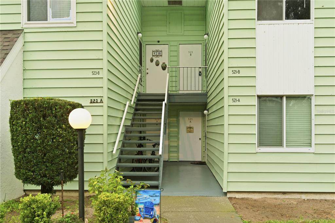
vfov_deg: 41.1
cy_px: 112
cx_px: 168
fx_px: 298
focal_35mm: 32
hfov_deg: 58.7
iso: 800
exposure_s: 1/160
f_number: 4
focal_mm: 32
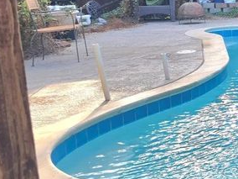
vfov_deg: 17.6
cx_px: 420
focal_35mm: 83
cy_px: 33
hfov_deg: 18.7
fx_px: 571
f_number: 1.7
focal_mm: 6.3
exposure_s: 1/263
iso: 12
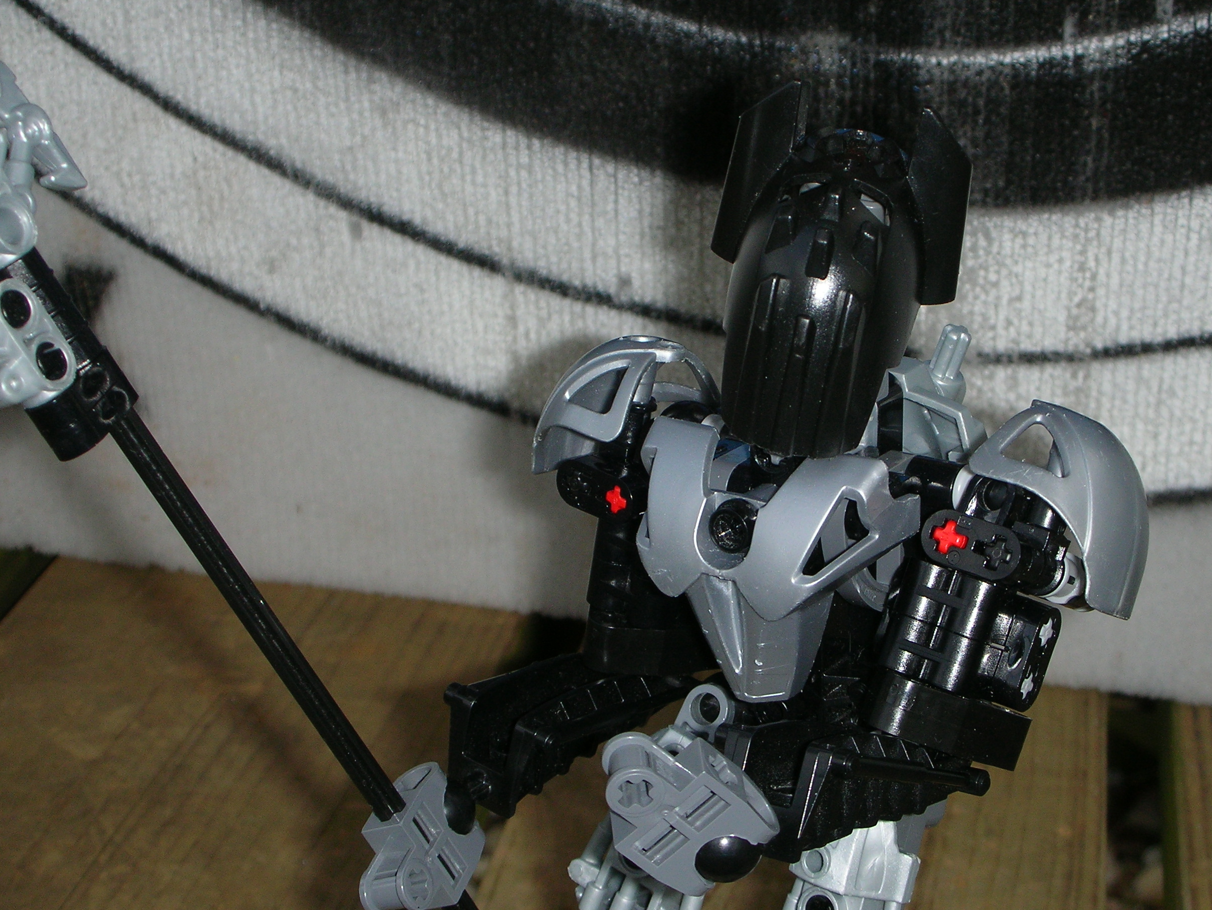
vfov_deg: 20.7
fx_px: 2486
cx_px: 666
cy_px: 428
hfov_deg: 27.4
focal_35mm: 71
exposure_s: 1/120
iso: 50
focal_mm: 10.1
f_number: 4
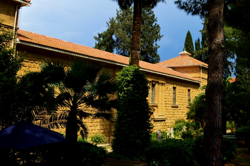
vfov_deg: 31.8
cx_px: 125
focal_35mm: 42
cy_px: 83
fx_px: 291
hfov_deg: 46.4
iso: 400
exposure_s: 1/400
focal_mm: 28
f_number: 11
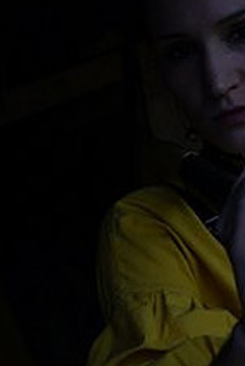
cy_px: 33
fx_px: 1618
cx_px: 247
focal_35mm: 159
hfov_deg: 8.6
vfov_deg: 12.8
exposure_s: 1/125
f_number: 5.6
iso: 100
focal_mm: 50
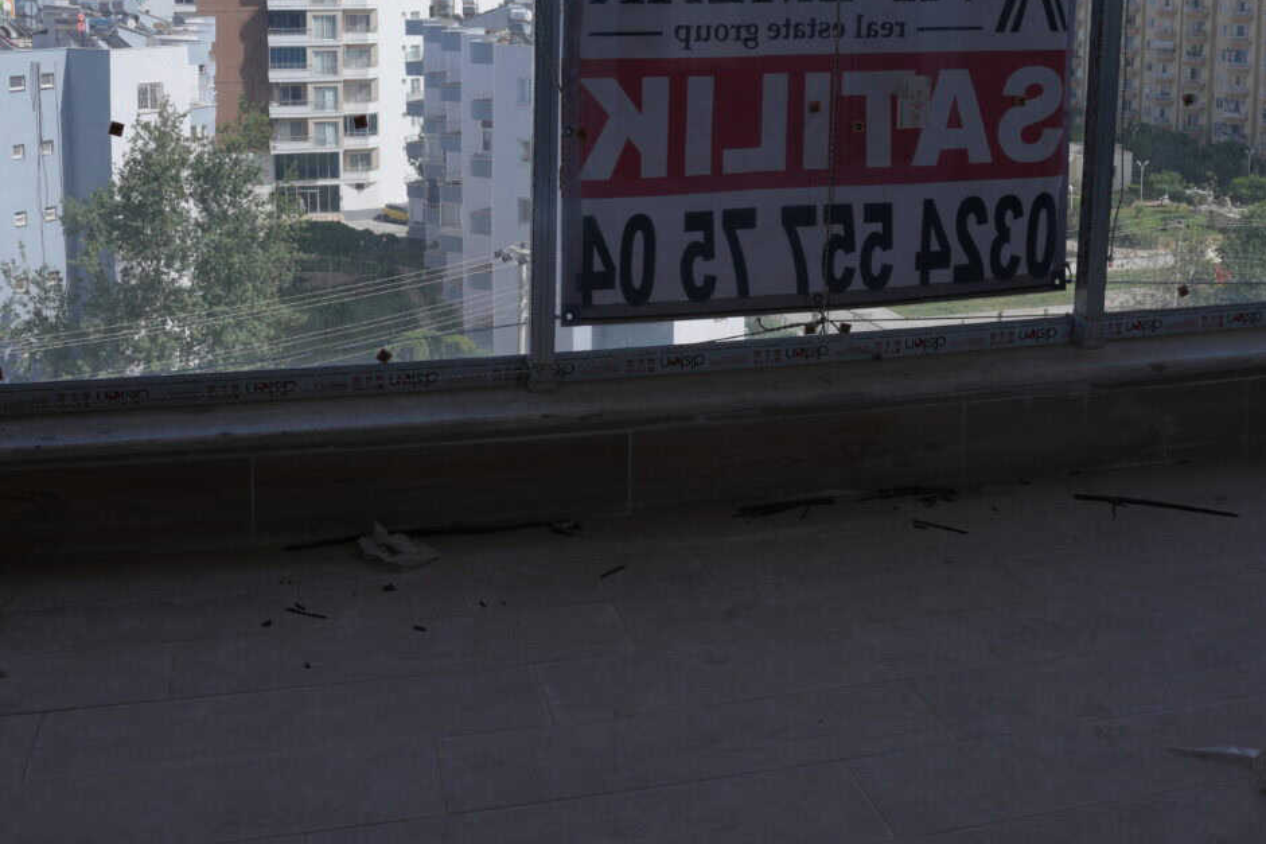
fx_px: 1301
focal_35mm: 37
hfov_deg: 51.9
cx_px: 624
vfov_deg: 34.2
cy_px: 104
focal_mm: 17
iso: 100
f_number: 6.3
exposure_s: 1/160
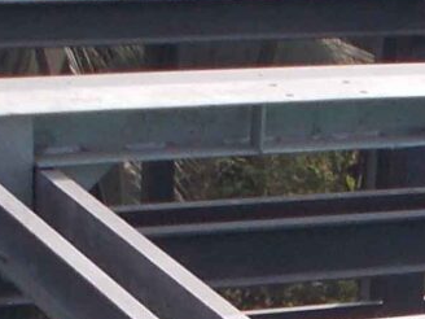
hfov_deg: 9.5
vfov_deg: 7.1
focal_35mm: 203
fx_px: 2492
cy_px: 567
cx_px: 615
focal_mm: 4.6
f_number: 8
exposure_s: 1/100
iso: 80
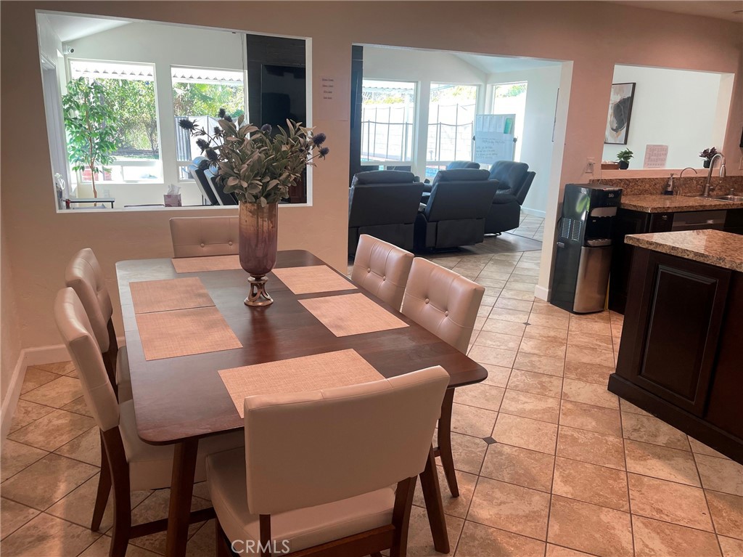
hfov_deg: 67.3
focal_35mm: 26
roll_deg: -0.6
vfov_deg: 53.0
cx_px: 372
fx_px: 558
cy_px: 278
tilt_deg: -15.1
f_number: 1.6
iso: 64
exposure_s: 1/120
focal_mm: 4.2
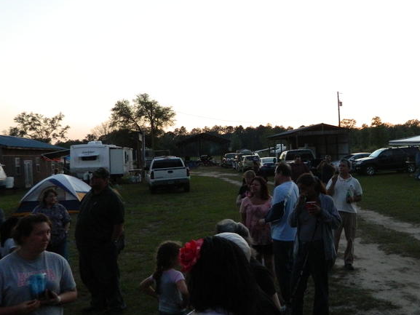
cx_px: 298
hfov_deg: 46.6
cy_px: 156
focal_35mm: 39
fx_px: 473
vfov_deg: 36.8
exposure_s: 1/160
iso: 400
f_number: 3.1
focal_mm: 4.5
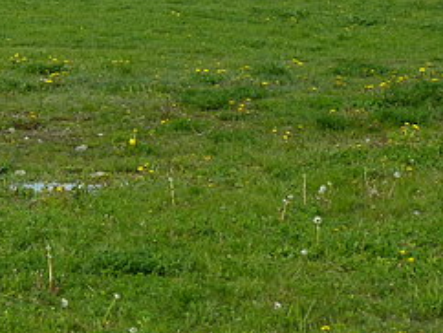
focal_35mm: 312
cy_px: -149
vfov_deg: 4.7
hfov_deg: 6.2
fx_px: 3997
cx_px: -333
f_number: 4
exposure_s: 1/160
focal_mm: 14.9
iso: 80
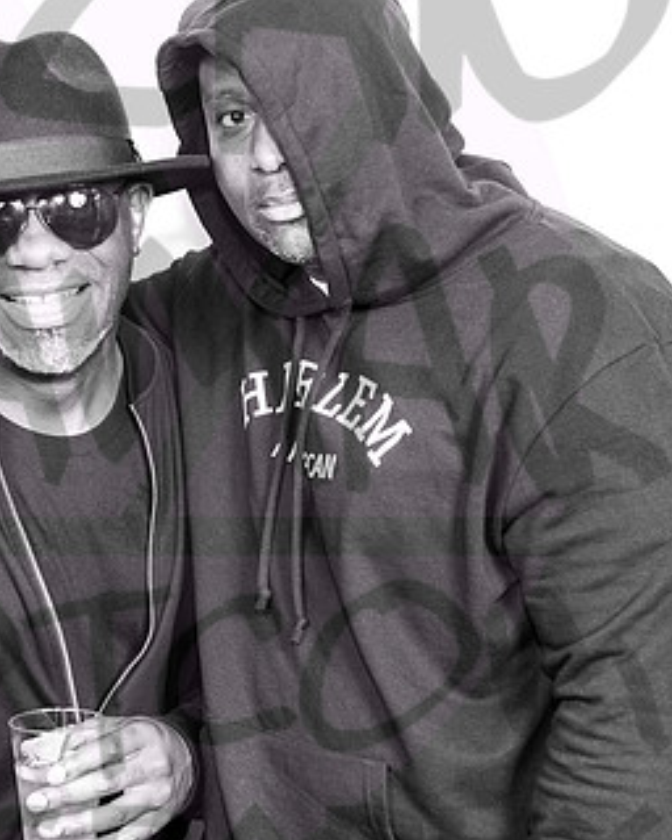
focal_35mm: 99
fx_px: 2461
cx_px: 77
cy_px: 352
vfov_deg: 19.4
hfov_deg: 15.4
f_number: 4
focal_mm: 50
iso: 500
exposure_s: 1/200
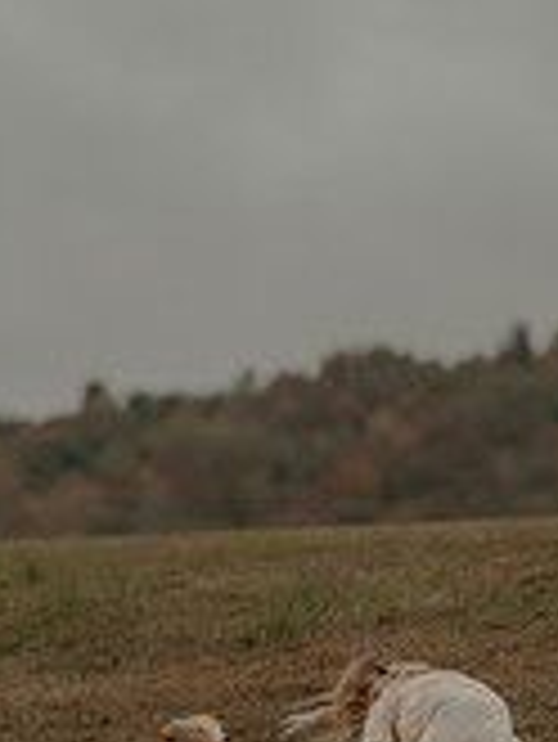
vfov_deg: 6.9
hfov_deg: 5.2
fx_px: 6161
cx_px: 526
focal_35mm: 287
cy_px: 499
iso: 400
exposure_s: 1/250
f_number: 1.8
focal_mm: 85
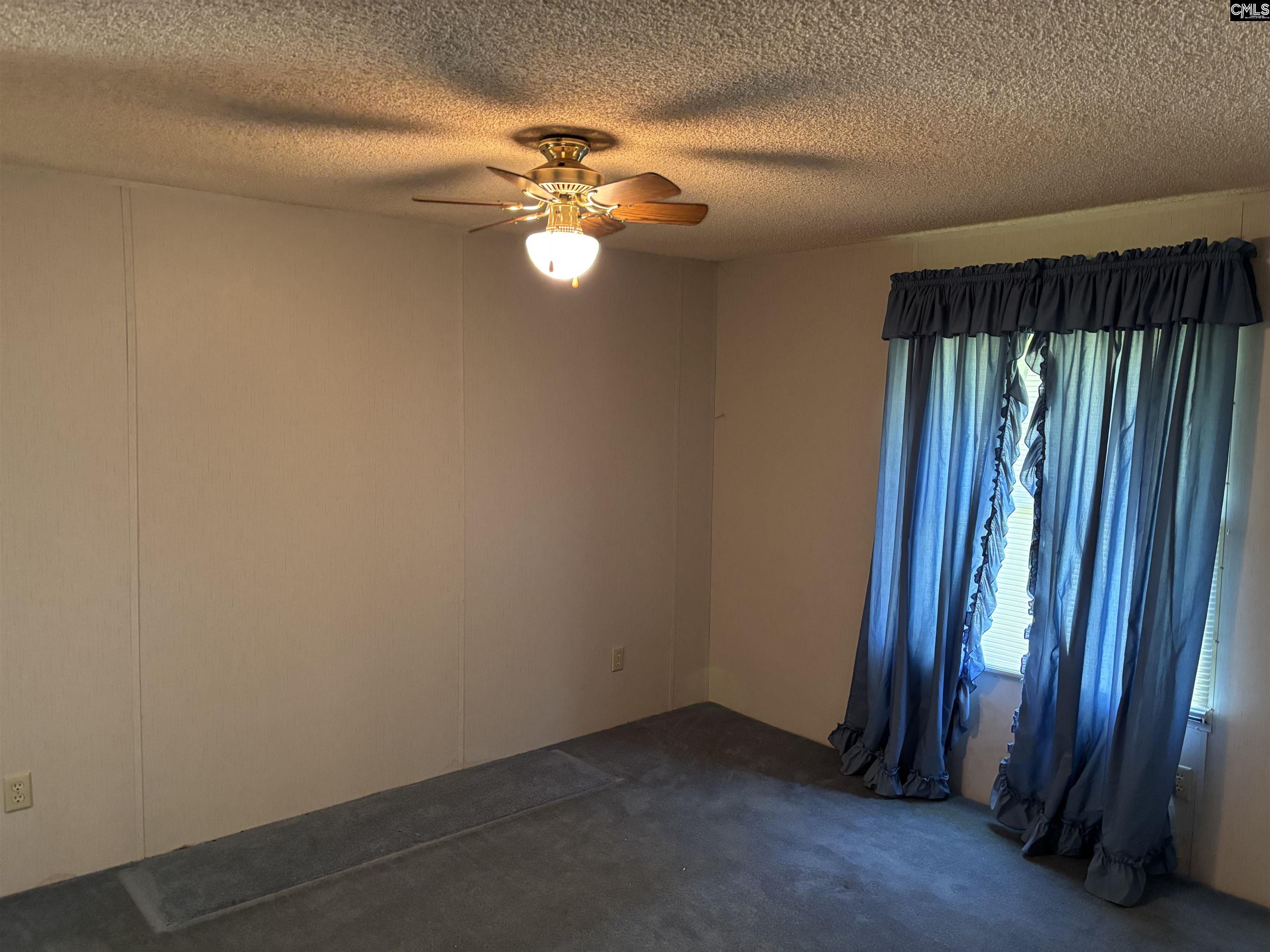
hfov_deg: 67.3
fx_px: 954
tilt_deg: -5.8
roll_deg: -0.4
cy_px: 476
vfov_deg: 53.1
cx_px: 635
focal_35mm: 26
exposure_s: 1/40
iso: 500
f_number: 1.6
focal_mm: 5.96
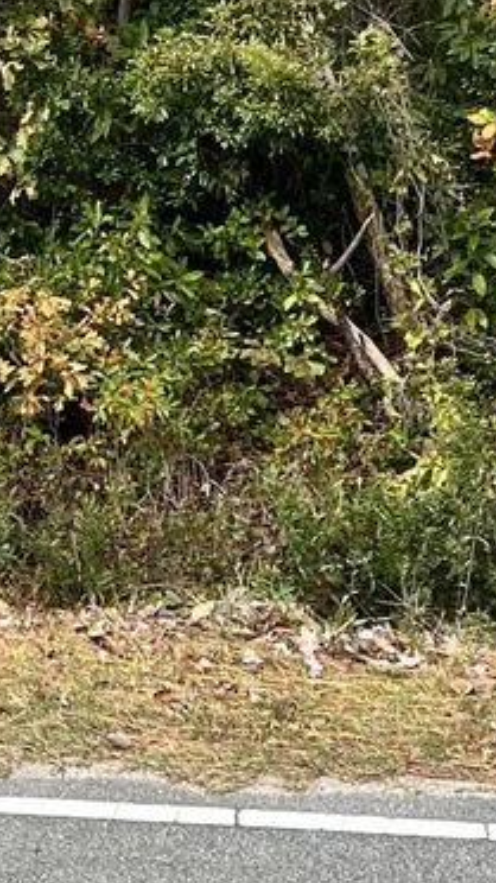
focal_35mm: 104
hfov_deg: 11.5
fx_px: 2434
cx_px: -38
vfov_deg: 20.0
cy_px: 6
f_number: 1.5
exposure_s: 1/1019
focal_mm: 5.7
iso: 50
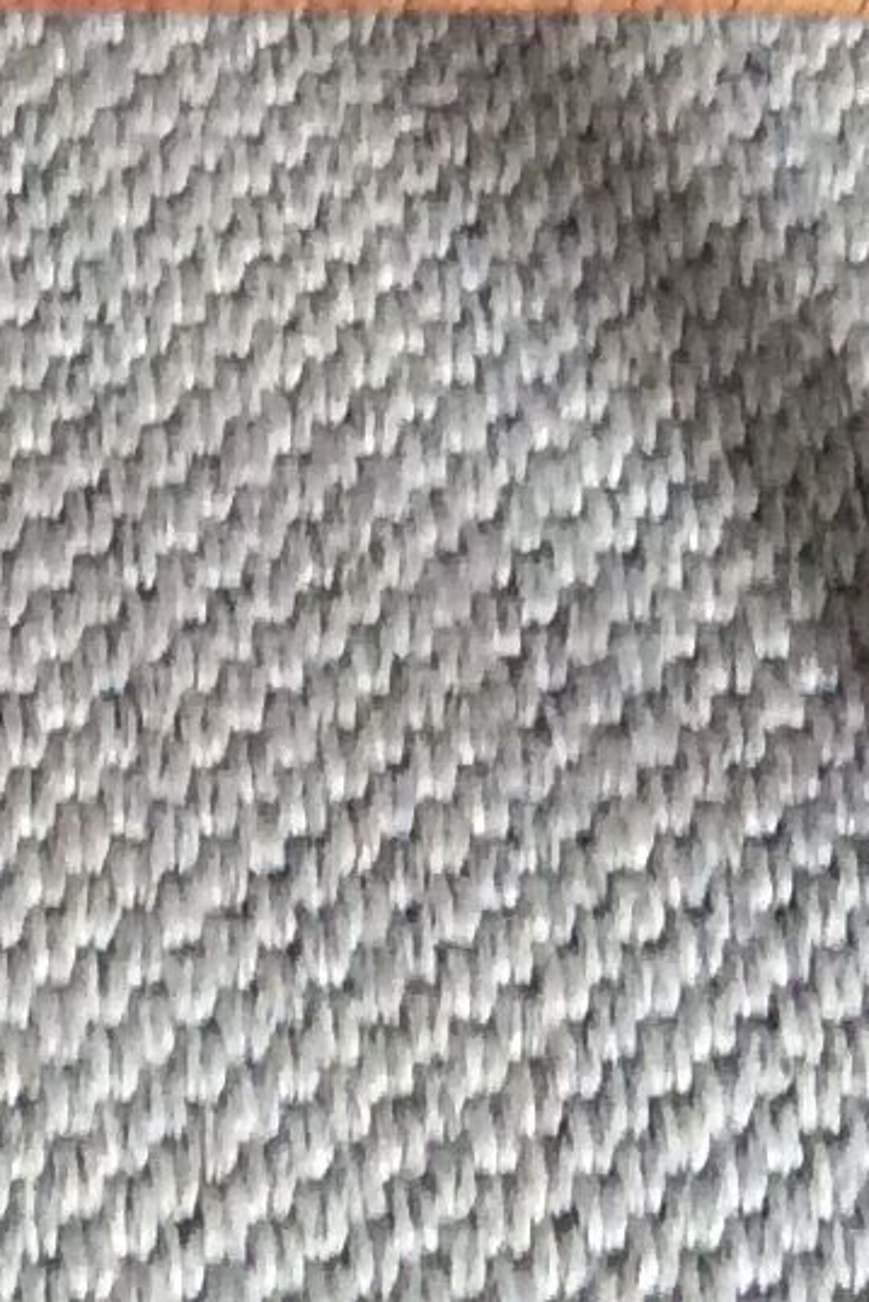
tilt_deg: -52.3
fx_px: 5789
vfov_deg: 12.3
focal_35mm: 160
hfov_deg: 8.3
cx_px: -557
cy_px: -513
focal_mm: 3.3
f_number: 2.4
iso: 200
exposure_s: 1/25
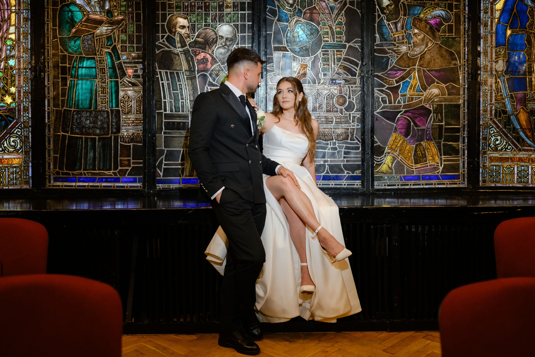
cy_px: 178
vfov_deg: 37.9
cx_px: 268
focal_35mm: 35
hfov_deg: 54.4
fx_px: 520
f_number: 2.5
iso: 800
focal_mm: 35
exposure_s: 1/320
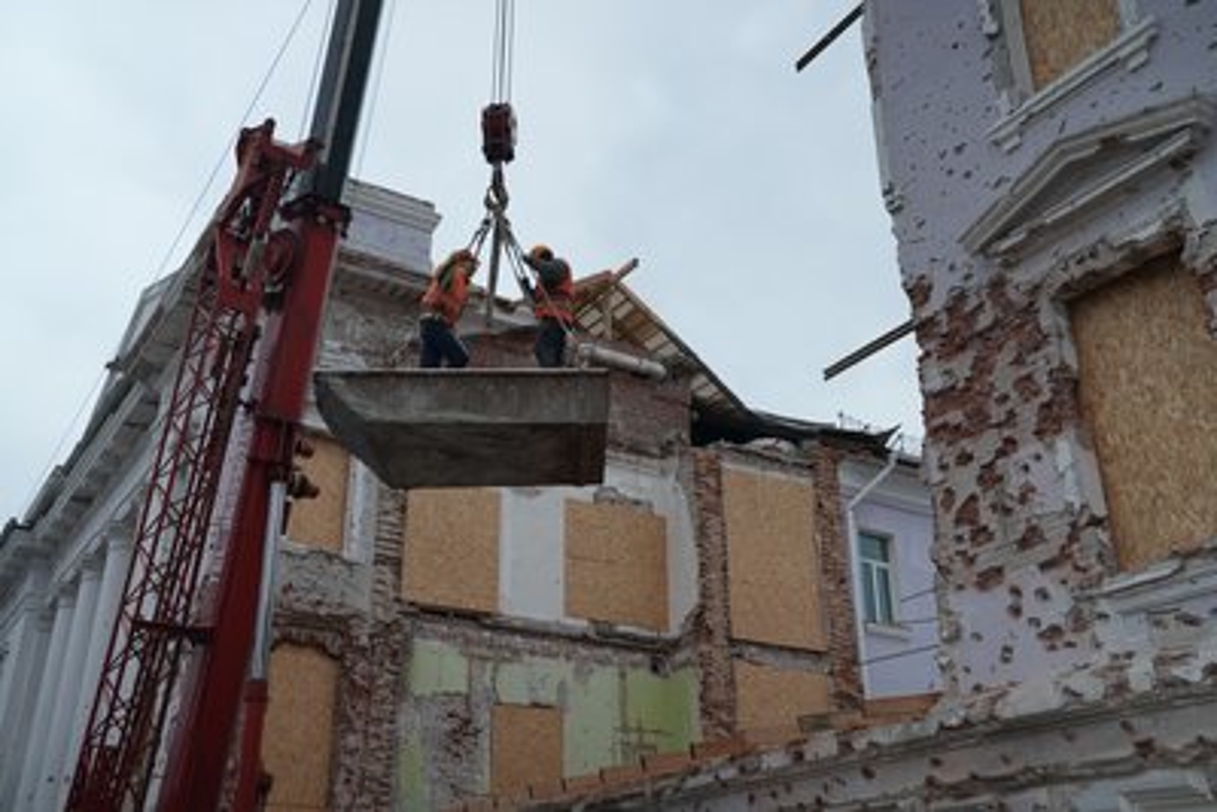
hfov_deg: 51.9
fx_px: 1251
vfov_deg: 36.0
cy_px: 406
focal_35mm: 37
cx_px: 608
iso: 400
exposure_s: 1/50
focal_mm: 37
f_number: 4
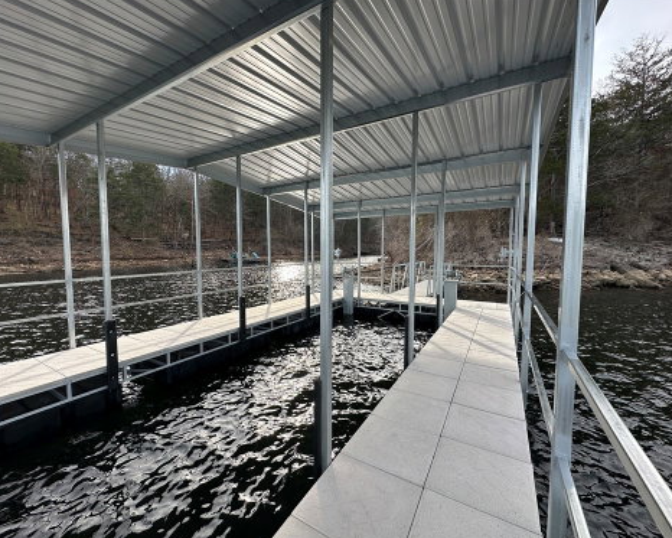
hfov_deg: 96.7
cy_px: 270
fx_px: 298
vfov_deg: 84.1
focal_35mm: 15
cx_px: 317
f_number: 2.2
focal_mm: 2.22
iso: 40
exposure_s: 1/485
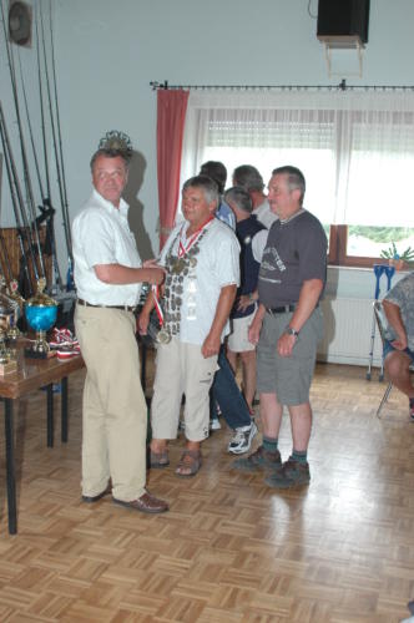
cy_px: 312
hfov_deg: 31.8
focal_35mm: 42
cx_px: 207
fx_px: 726
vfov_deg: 46.5
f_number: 4
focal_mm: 28
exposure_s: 1/60
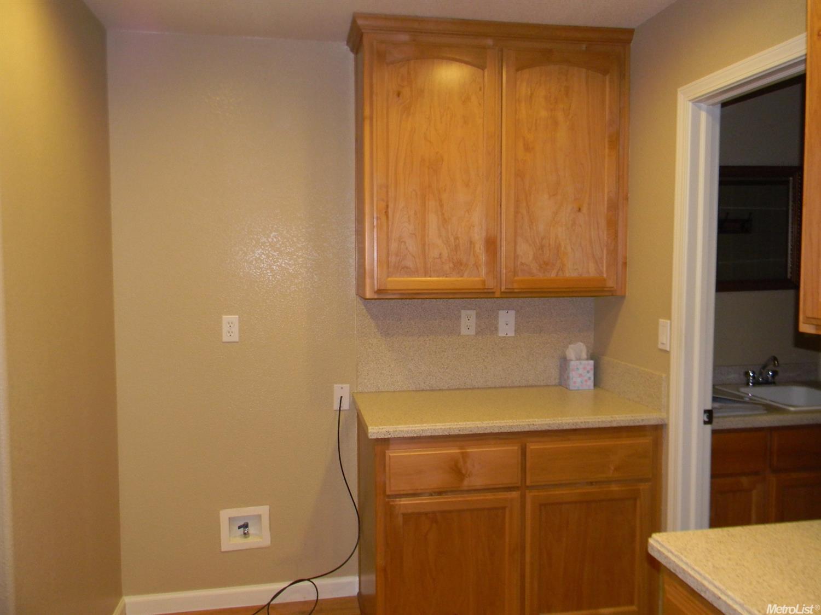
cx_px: 410
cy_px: 308
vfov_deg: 49.7
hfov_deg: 63.5
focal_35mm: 28
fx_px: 664
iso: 200
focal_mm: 5
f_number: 3.5
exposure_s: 1/26
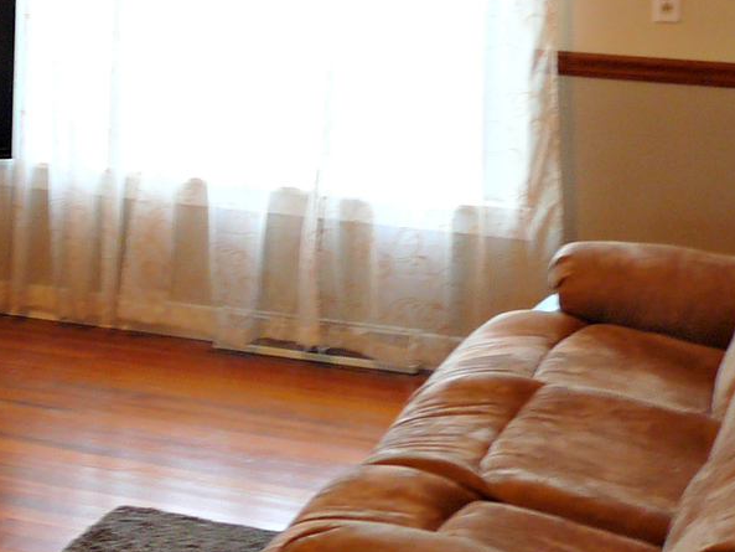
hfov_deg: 22.7
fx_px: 1805
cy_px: -33
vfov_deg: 16.9
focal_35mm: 85
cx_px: 151
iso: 80
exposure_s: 1/8
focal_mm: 5.2
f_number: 2.8
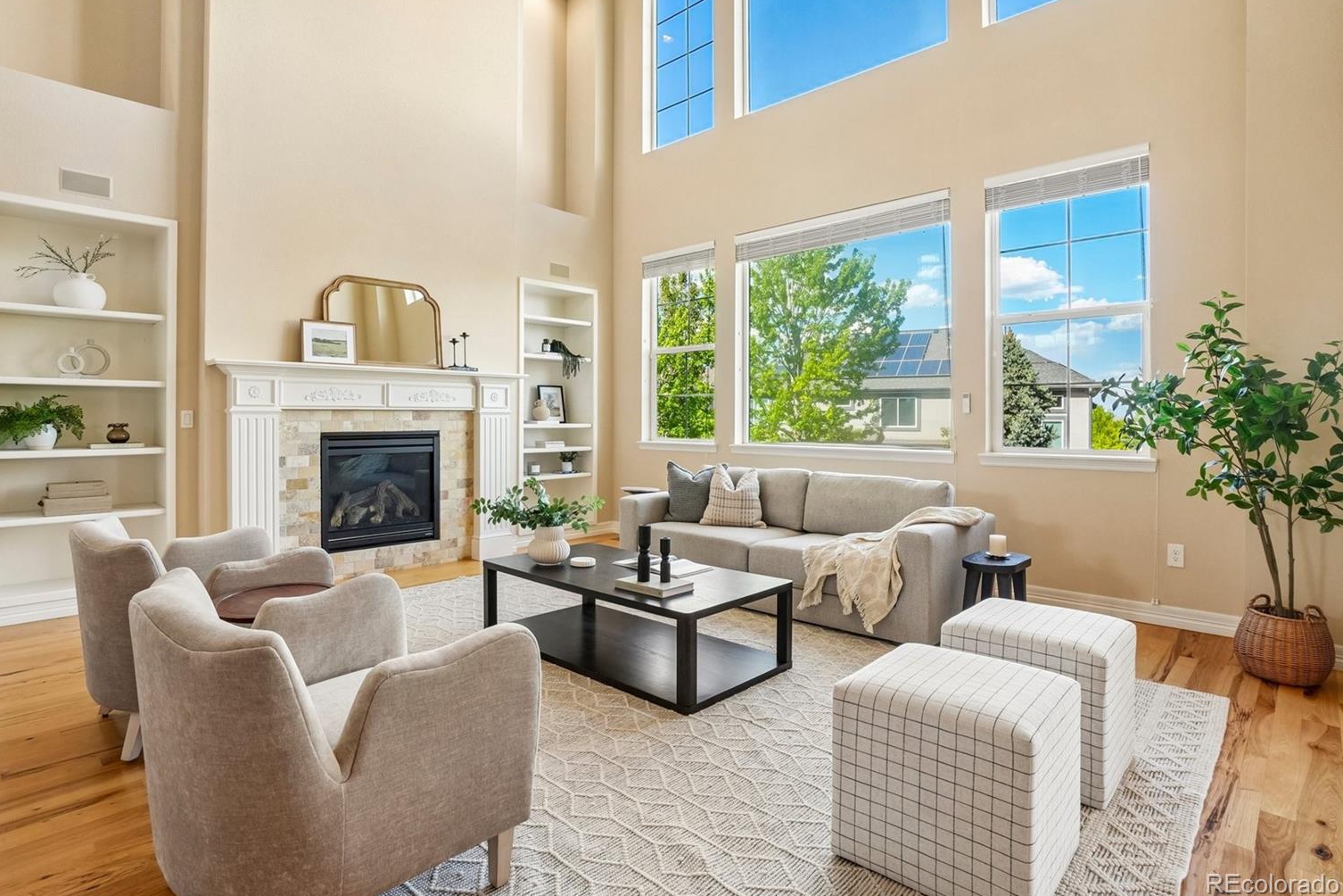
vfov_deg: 68.7
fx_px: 654
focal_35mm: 18
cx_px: 637
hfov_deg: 91.4
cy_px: 427
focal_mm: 11
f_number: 8
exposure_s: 1/60
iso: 400
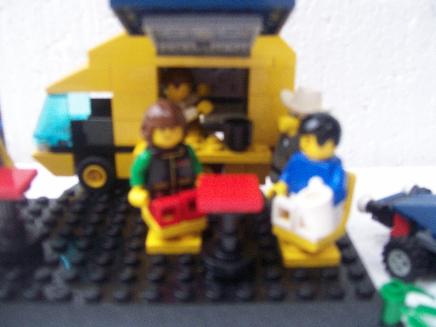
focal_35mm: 36
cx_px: 218
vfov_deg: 39.7
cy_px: 164
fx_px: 453
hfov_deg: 51.4
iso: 160
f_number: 2.7
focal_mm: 6
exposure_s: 1/235
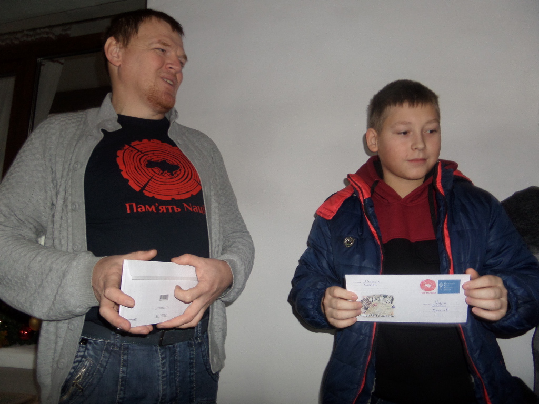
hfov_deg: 71.6
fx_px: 374
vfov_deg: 56.8
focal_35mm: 24
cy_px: 202
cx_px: 270
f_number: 3.2
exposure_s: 1/20
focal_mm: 4
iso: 100
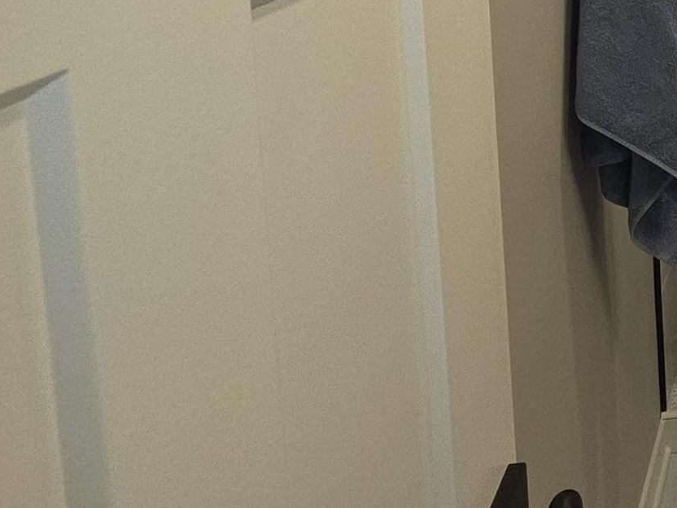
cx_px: 1077
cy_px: -100
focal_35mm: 48
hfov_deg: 25.9
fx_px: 939
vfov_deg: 26.8
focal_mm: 2.2
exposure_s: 1/60
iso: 64
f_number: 2.2
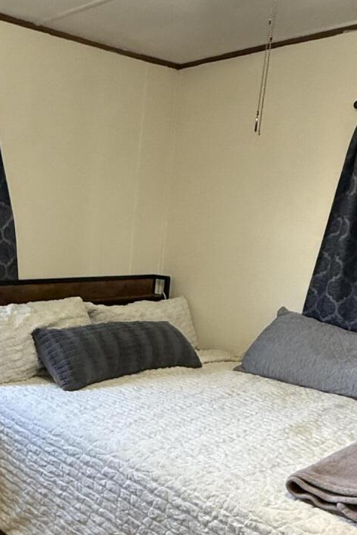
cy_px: 375
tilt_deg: -14.3
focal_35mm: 41
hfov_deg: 31.0
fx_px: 609
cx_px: 30
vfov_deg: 46.3
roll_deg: -1.8
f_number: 2.2
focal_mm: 2.22
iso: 800
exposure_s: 1/120
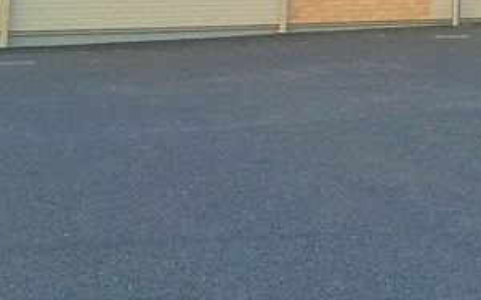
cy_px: -162
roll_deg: -0.7
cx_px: 770
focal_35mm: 105
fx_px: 1375
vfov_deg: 11.8
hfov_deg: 17.4
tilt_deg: +4.3
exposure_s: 1/182
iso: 25
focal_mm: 4.15
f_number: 2.2
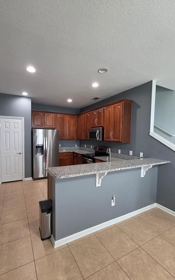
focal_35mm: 15
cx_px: 81
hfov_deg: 74.6
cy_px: 145
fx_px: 115
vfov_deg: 101.4
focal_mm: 2.2
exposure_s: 1/60
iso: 250
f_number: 2.2
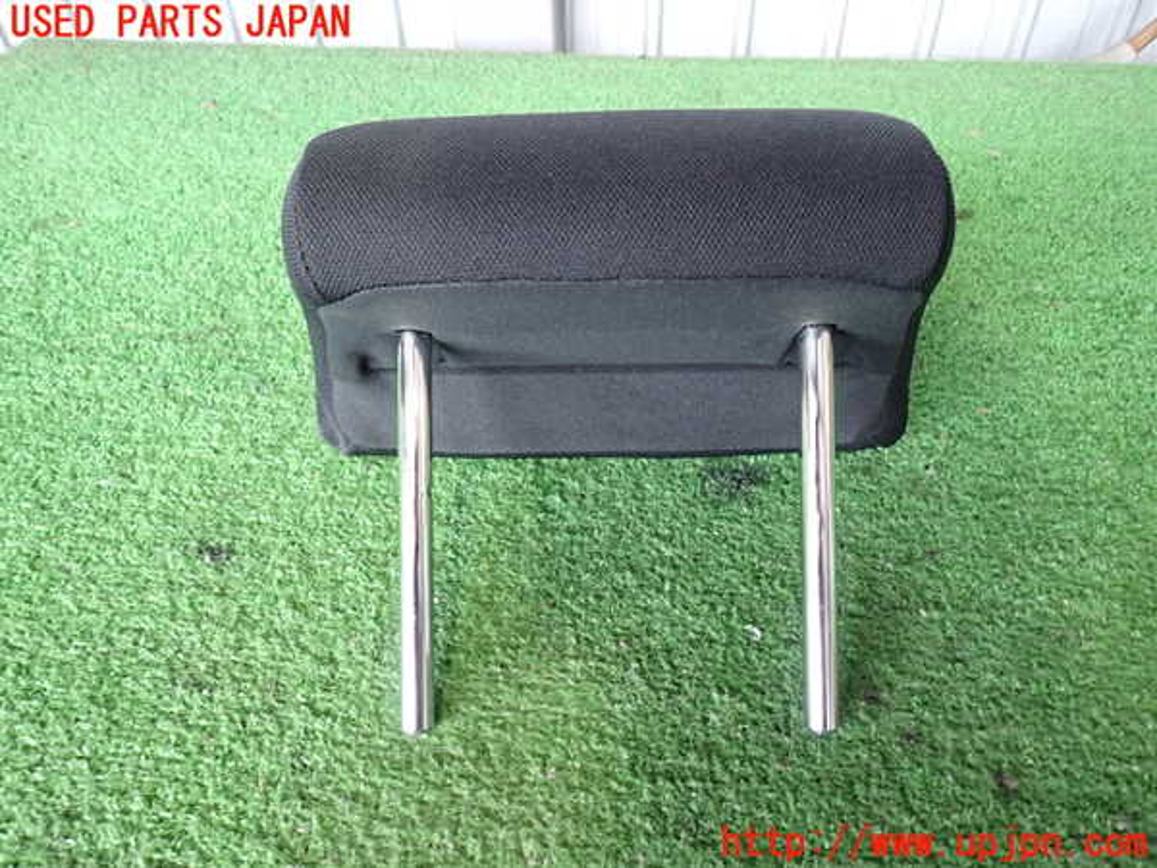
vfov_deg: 54.9
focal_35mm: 25
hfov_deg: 69.4
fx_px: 836
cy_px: 434
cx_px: 578
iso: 320
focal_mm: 4.5
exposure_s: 1/30
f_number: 2
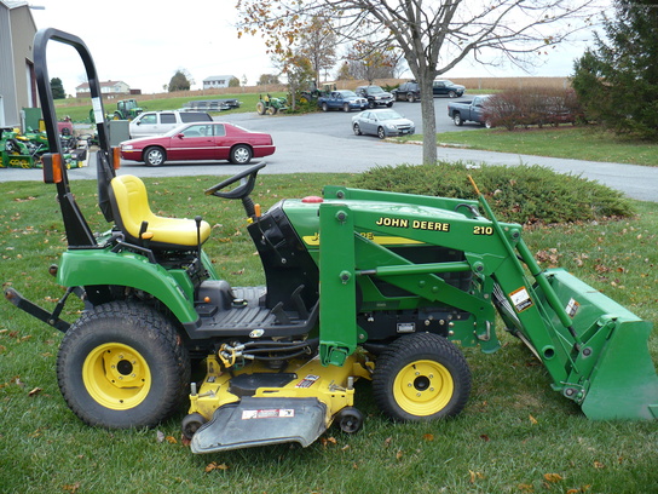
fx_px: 703
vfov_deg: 38.7
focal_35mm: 37
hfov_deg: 50.1
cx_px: 329
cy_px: 247
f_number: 2.8
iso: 100
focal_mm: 6.1
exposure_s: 1/40
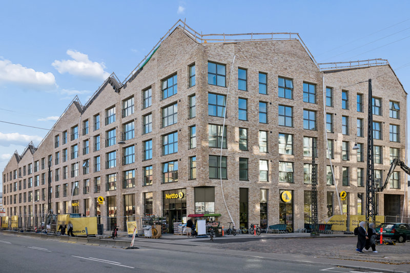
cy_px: 136
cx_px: 205
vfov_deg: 46.4
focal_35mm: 28
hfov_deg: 65.5
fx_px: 319
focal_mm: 28
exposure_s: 1/160
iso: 160
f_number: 10
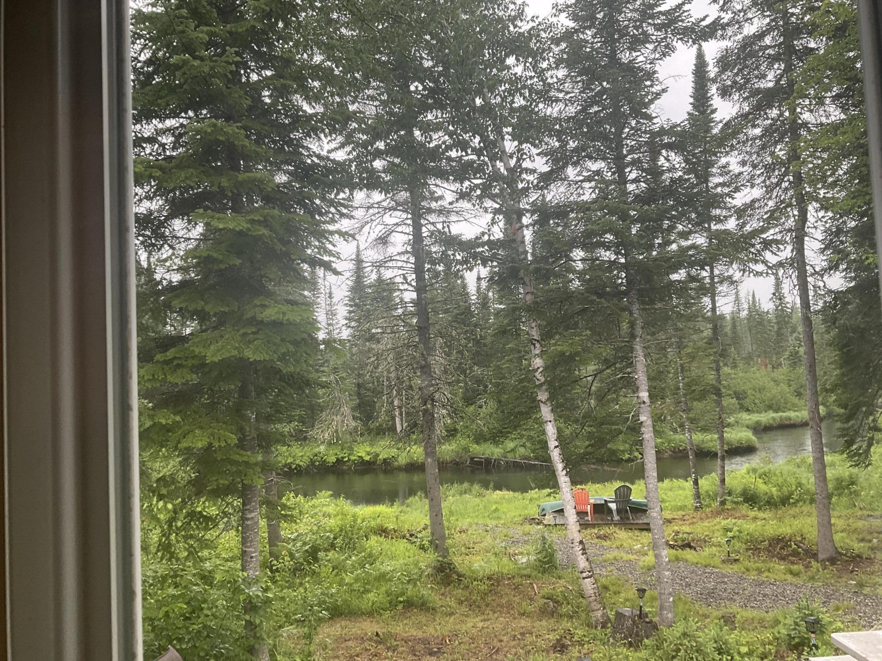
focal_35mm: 29
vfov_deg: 48.2
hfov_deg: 61.7
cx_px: 441
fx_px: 739
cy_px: 330
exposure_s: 1/120
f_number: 1.8
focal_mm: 3
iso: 50
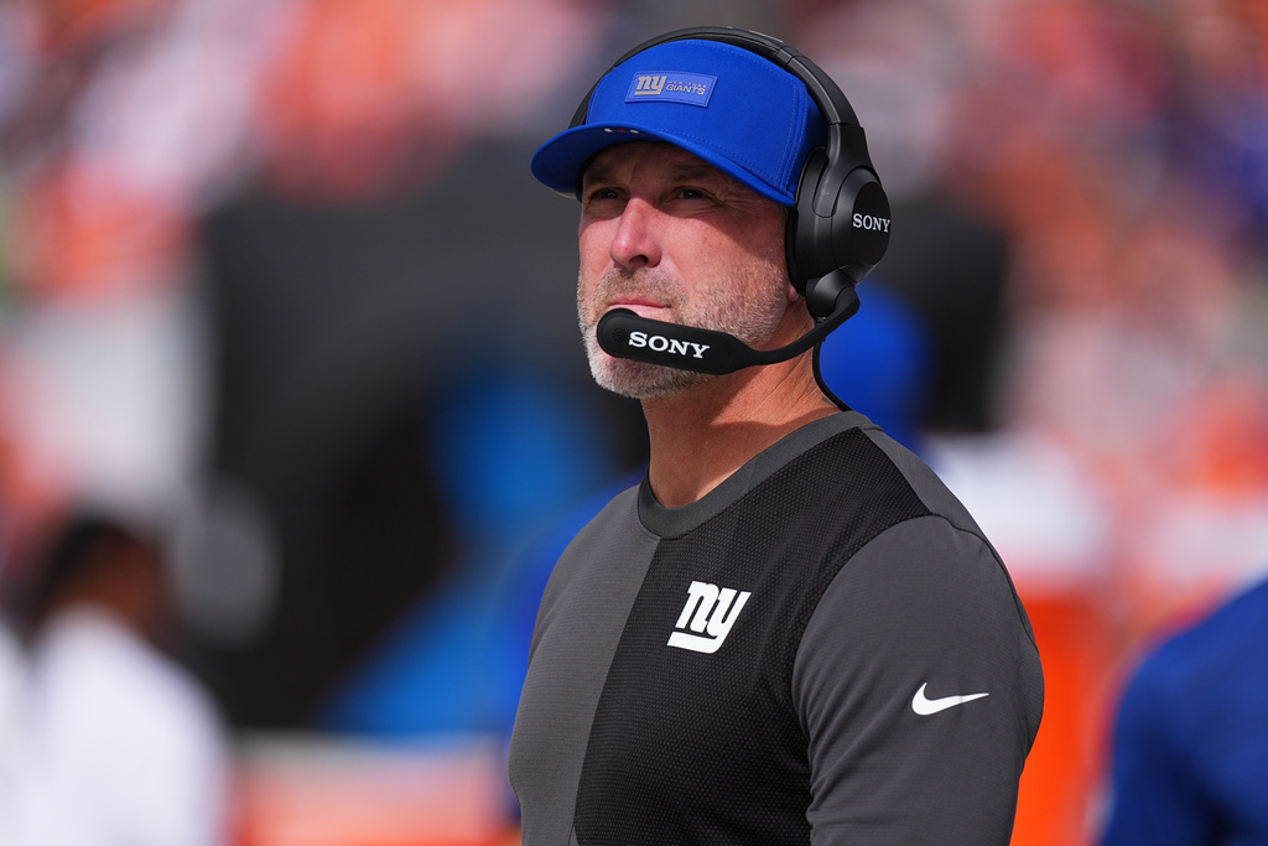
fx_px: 21135
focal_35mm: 600
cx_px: 634
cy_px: 423
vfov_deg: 2.3
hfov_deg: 3.4
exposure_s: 1/4000
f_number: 4
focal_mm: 600
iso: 320
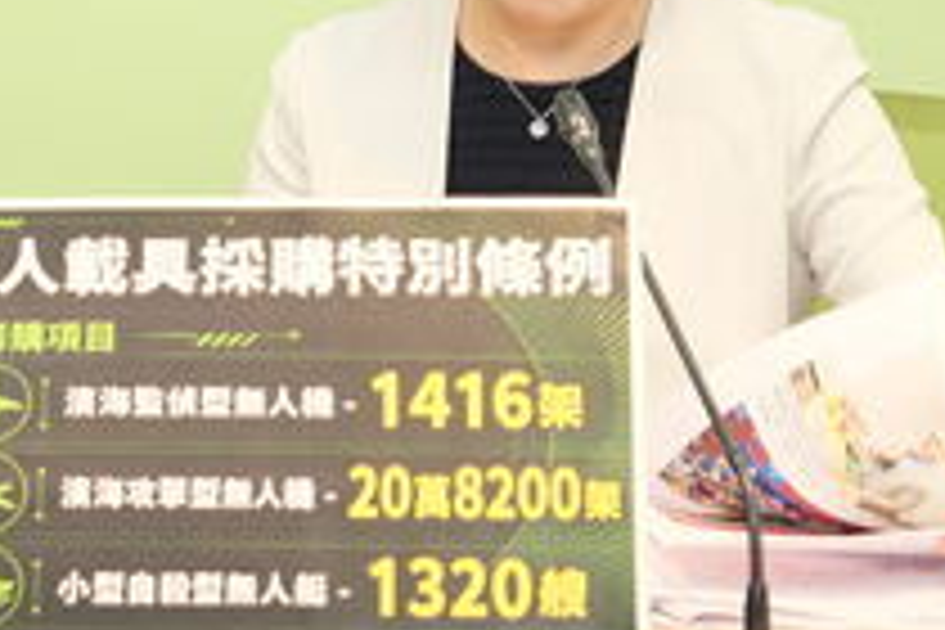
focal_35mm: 203
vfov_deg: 6.7
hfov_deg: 10.0
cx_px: -108
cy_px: -36
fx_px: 5328
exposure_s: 1/160
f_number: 2.8
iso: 800
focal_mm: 47
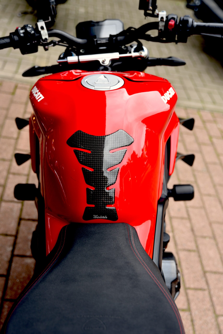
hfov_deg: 29.9
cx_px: 112
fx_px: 418
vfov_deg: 43.6
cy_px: 167
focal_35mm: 45
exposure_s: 1/60
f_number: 3.5
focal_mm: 45
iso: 100
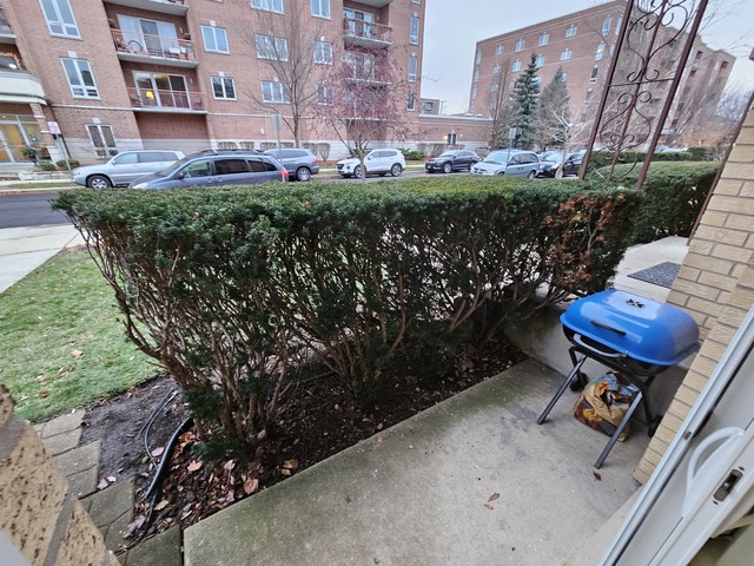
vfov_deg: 89.9
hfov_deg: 106.2
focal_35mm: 13
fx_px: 283
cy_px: 283
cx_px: 377
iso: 400
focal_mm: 2.2
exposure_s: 1/30
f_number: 2.2
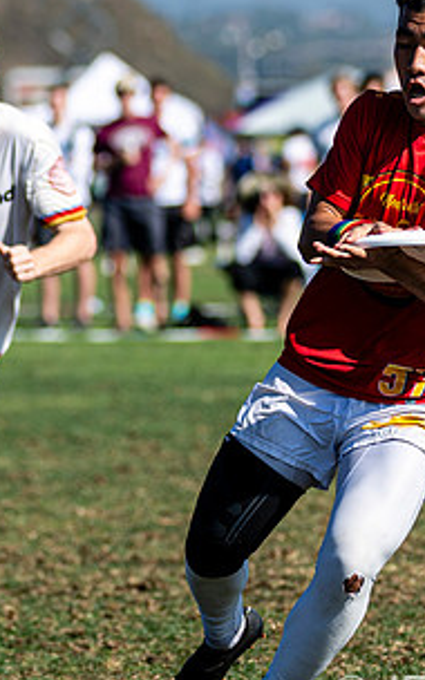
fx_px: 6060
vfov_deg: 6.4
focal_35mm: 327
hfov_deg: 4.0
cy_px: 183
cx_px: 230
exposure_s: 1/2500
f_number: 3.2
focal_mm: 120
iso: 110
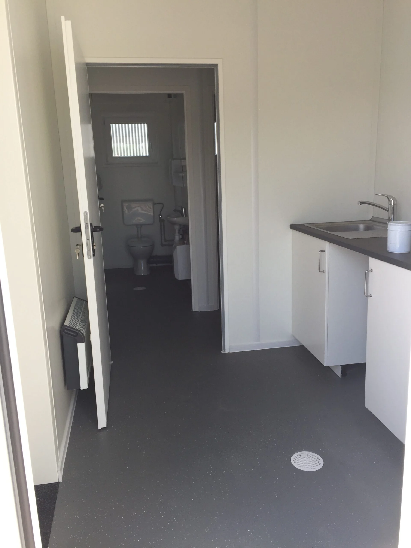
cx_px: 206
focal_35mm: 29
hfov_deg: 48.2
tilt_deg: -12.0
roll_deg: +2.0
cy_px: 274
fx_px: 459
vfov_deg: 61.7
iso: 32
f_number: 2.2
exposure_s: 1/403
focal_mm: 4.2
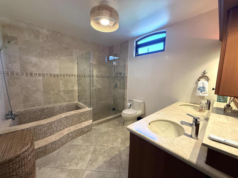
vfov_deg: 85.7
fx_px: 96
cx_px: 119
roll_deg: -1.1
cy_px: 89
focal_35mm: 14
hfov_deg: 102.1
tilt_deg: -6.1
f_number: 2.2
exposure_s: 1/60
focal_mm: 2.22
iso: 400
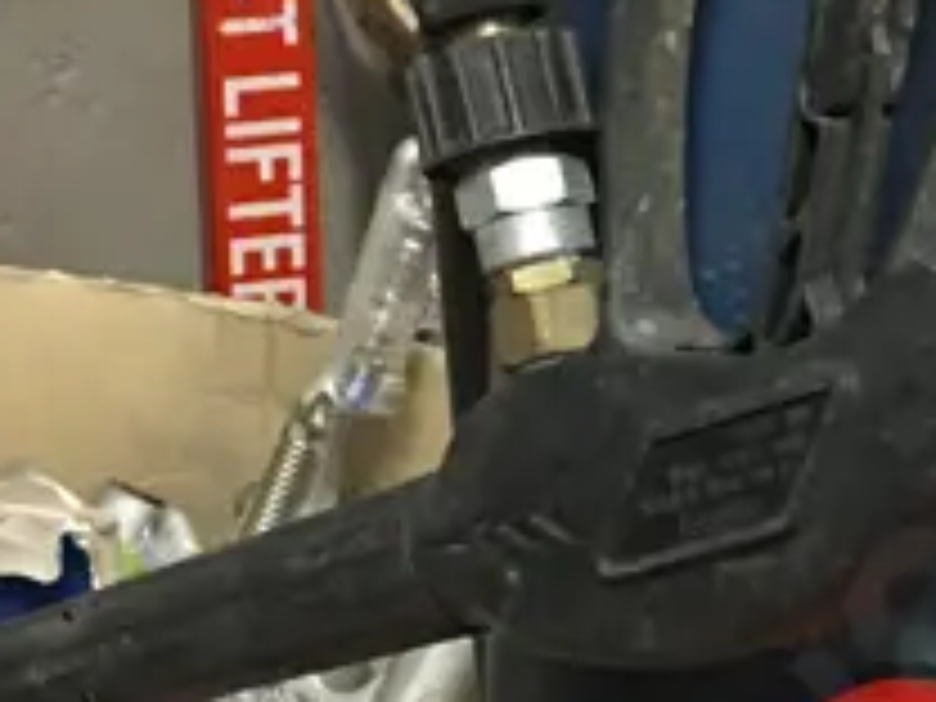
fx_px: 3867
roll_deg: -1.9
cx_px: 1161
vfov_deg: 10.4
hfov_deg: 13.4
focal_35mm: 143
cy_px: 302
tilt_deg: -18.1
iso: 125
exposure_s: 1/17
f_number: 2.2
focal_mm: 4.15
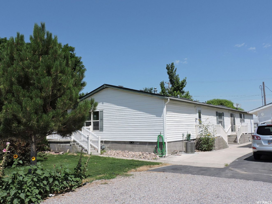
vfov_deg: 46.8
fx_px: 236
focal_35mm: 30
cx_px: 136
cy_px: 102
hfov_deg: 60.0
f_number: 3.9
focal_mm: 5.4
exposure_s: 1/1250
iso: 100
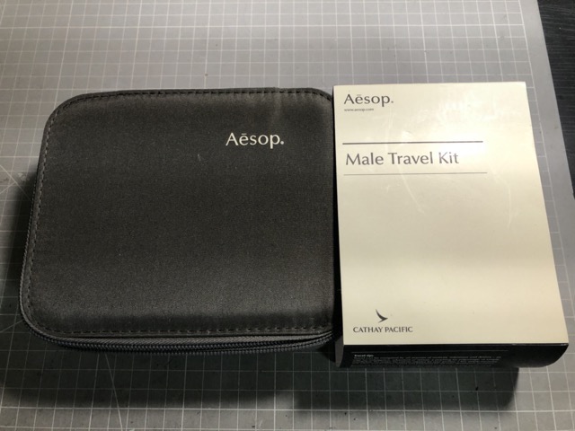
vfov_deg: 49.7
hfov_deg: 63.4
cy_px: 216
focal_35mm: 28
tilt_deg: -72.5
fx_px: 465
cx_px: 288
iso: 50
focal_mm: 3.99
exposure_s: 1/15
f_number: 1.8
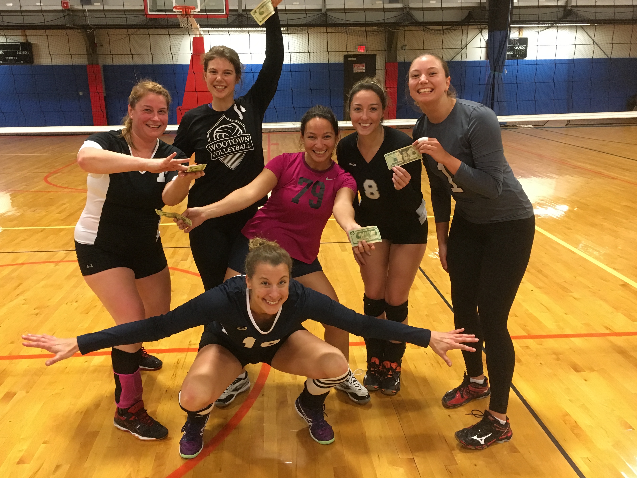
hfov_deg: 58.3
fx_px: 570
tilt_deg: -14.5
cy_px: 226
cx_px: 304
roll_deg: +0.6
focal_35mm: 31
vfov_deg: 45.4
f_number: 2.2
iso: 200
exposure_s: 1/30
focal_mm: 4.15
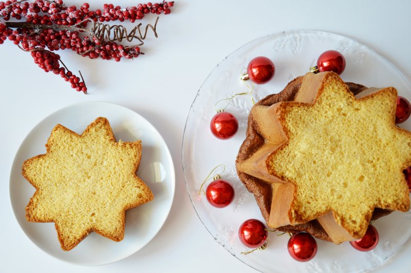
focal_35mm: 51
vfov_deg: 26.4
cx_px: 206
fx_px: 582
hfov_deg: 38.9
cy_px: 136
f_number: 5
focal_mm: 34
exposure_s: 1/30
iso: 400
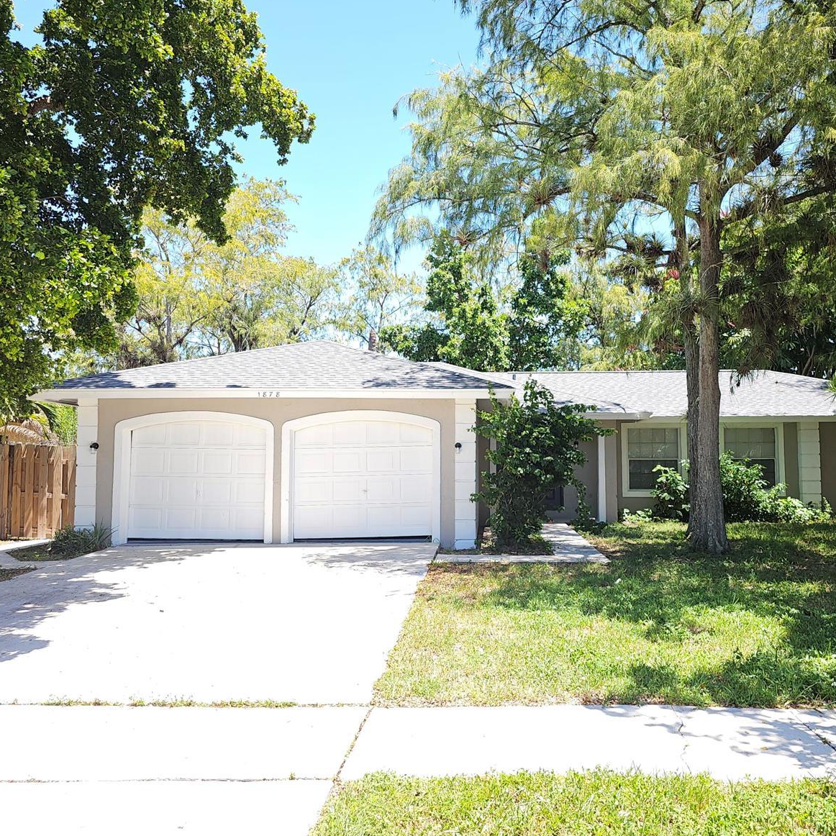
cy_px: 417
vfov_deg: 57.3
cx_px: 497
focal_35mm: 28
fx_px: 765
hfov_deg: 56.9
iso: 10
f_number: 1.7
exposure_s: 1/124
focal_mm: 6.3
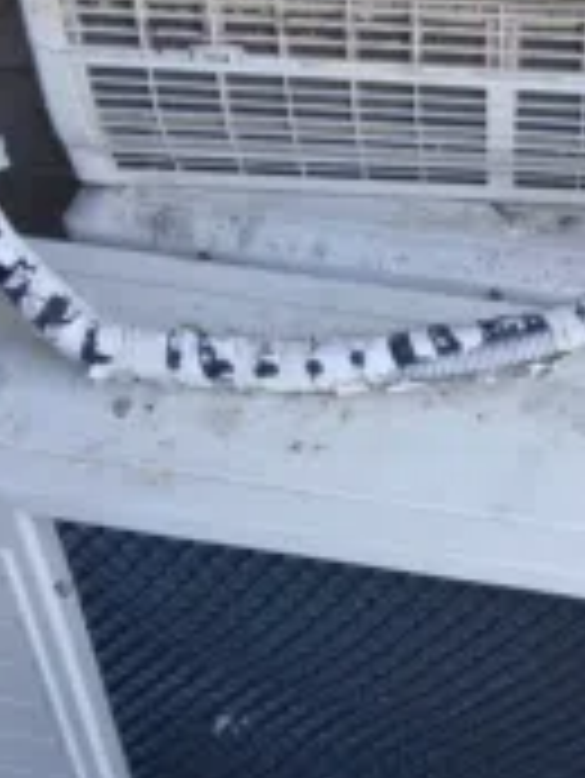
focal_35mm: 60
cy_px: 288
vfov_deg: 32.0
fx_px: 1350
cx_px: 526
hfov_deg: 23.8
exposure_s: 1/50
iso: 32
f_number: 1.8
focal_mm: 3.98
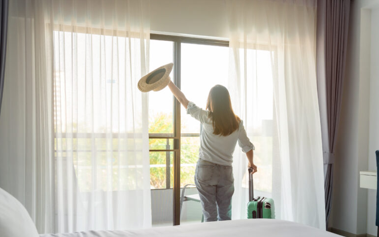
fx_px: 393
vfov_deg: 33.3
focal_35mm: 38
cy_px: 159
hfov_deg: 51.5
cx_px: 181
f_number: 4
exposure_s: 1/60
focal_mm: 28
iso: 200
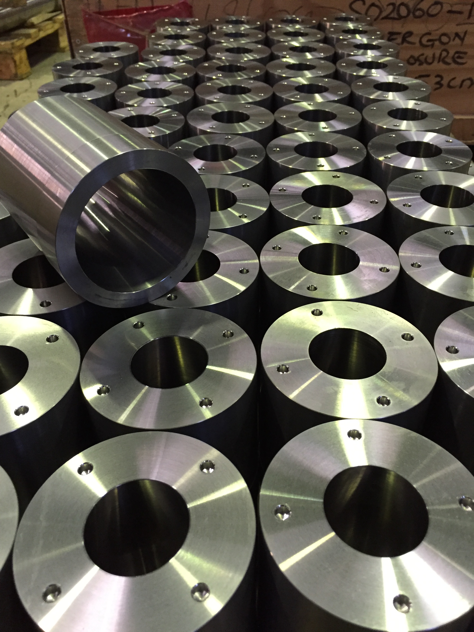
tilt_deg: -38.7
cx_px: 237
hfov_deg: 48.2
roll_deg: +1.0
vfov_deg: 61.7
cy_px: 316
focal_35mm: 29
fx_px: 529
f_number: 2.2
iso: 320
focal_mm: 4.15
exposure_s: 1/33
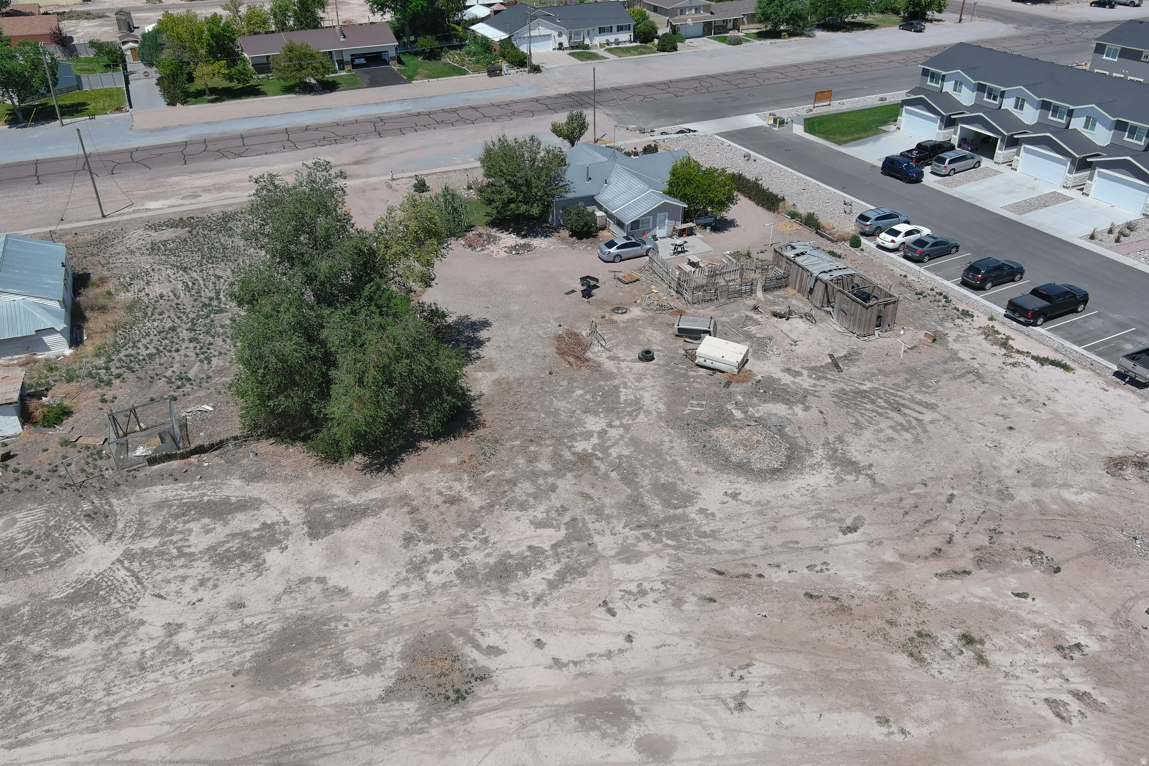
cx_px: 574
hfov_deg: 63.7
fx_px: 925
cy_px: 383
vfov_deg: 45.0
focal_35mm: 29
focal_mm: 10.13
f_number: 2.8
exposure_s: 1/2000
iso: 100
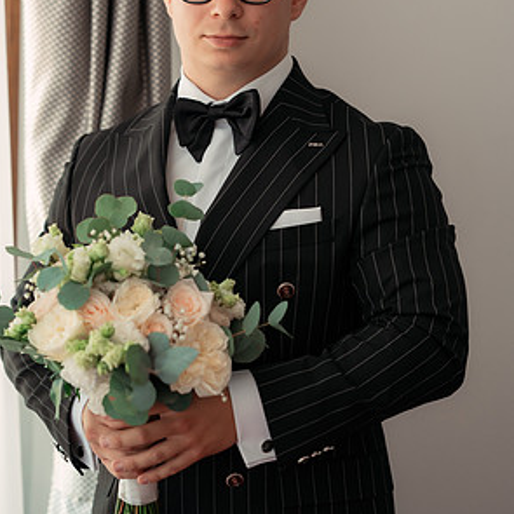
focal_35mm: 110
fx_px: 1848
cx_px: 255
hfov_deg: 15.8
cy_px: 188
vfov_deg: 15.8
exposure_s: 1/200
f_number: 3.2
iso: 1600
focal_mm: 85
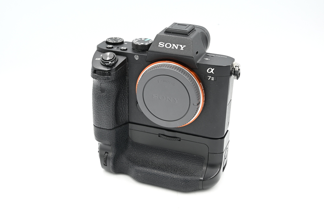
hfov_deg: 39.6
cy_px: 108
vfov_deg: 27.0
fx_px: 450
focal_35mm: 50
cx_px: 162
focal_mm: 50
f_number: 14
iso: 100
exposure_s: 1/8
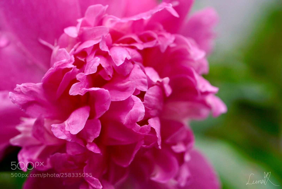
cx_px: 141
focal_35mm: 90
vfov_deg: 15.2
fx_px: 705
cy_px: 94
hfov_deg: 22.6
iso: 200
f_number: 5.6
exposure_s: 1/25
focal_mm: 90
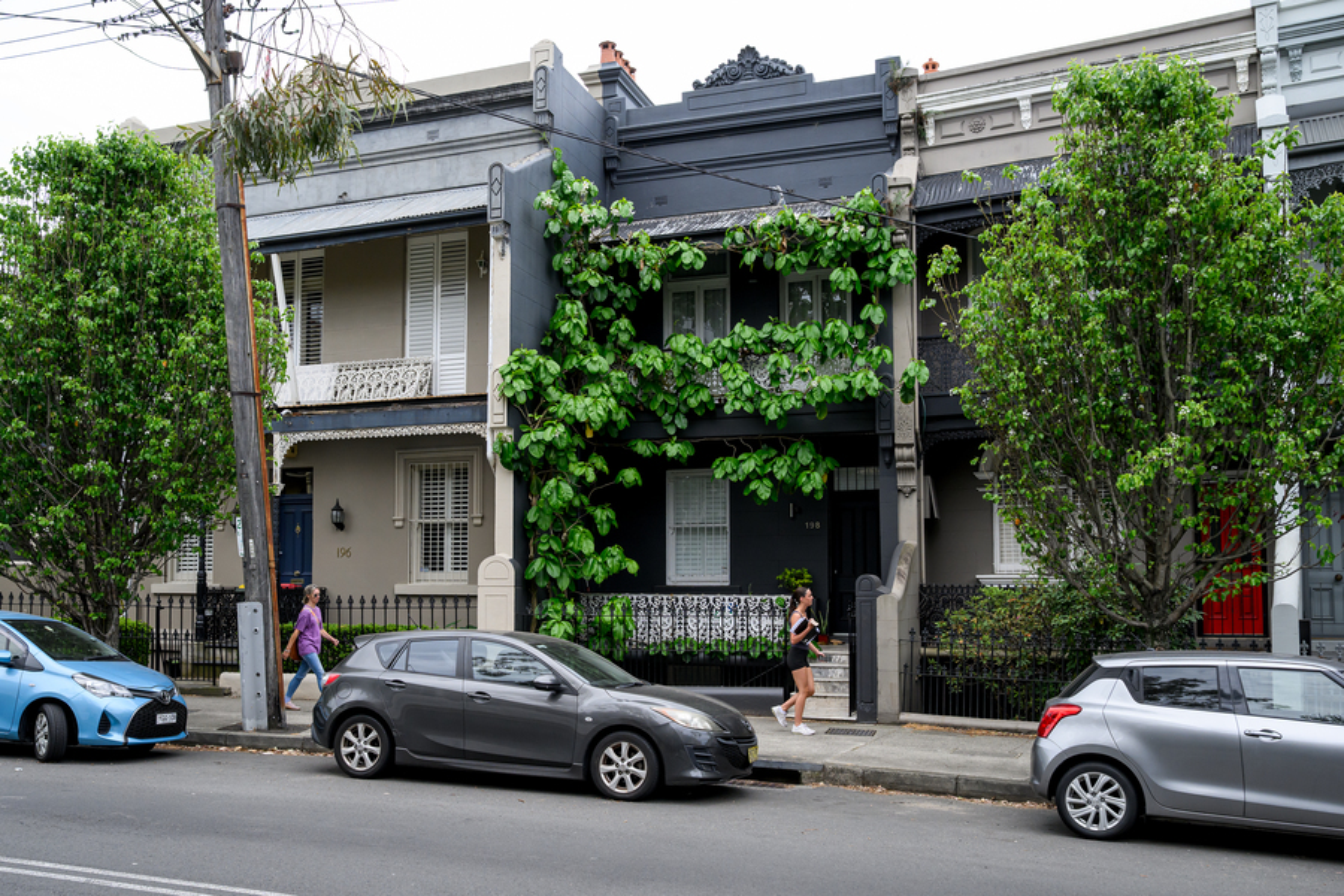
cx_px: 672
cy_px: 448
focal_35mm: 28
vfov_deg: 46.4
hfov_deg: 65.5
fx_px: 1045
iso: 640
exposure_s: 1/1600
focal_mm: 28
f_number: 5
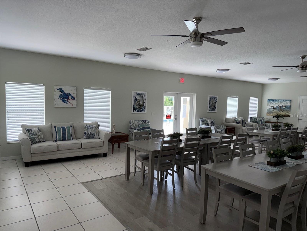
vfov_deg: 56.8
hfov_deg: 71.6
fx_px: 213
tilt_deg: -3.9
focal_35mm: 24
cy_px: 116
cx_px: 154
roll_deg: -2.1
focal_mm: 6.76
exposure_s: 1/236
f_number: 1.78
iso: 100
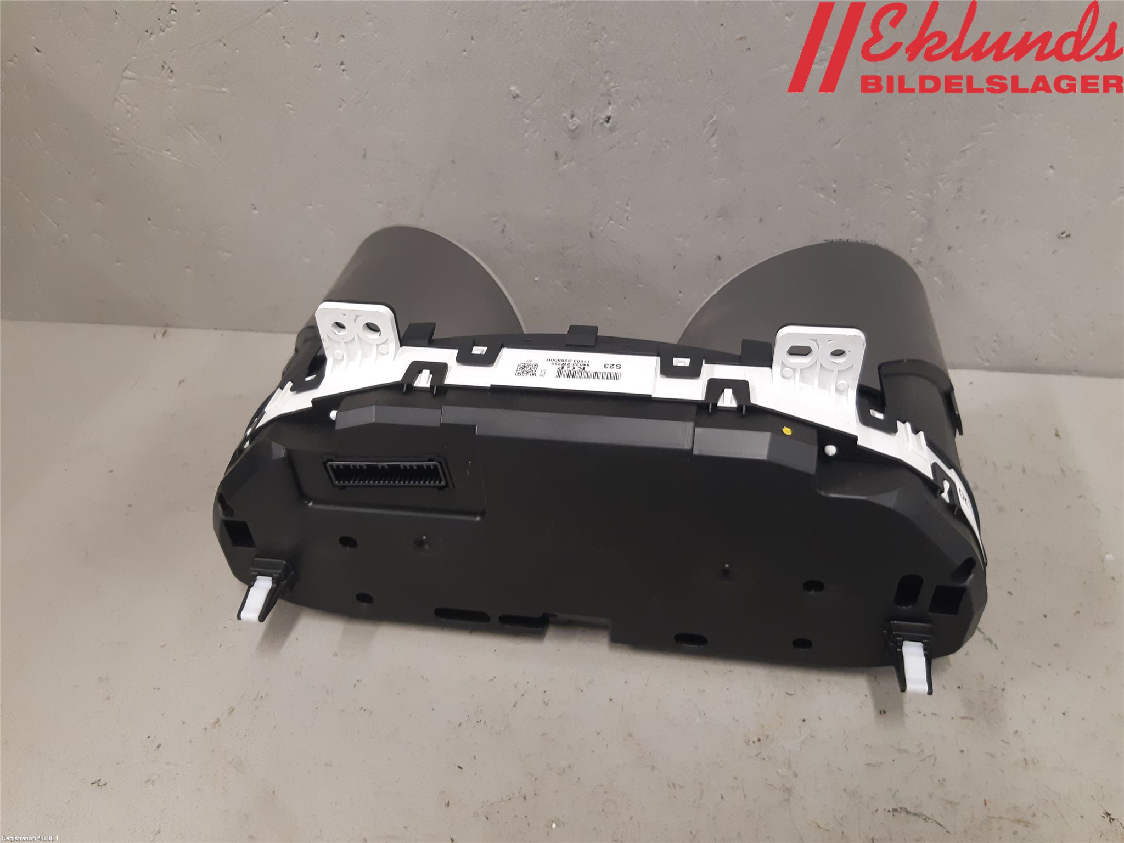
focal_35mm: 26
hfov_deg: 67.3
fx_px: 844
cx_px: 562
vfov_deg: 53.1
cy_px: 422
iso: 160
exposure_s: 1/50
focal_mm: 3.93
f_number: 1.7
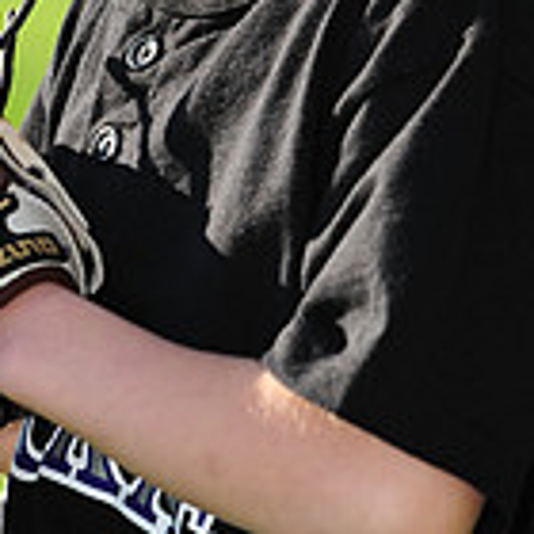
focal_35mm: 509
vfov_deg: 3.4
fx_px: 8884
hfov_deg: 3.4
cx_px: 233
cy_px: -313
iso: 200
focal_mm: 145
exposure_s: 1/640
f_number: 4.5
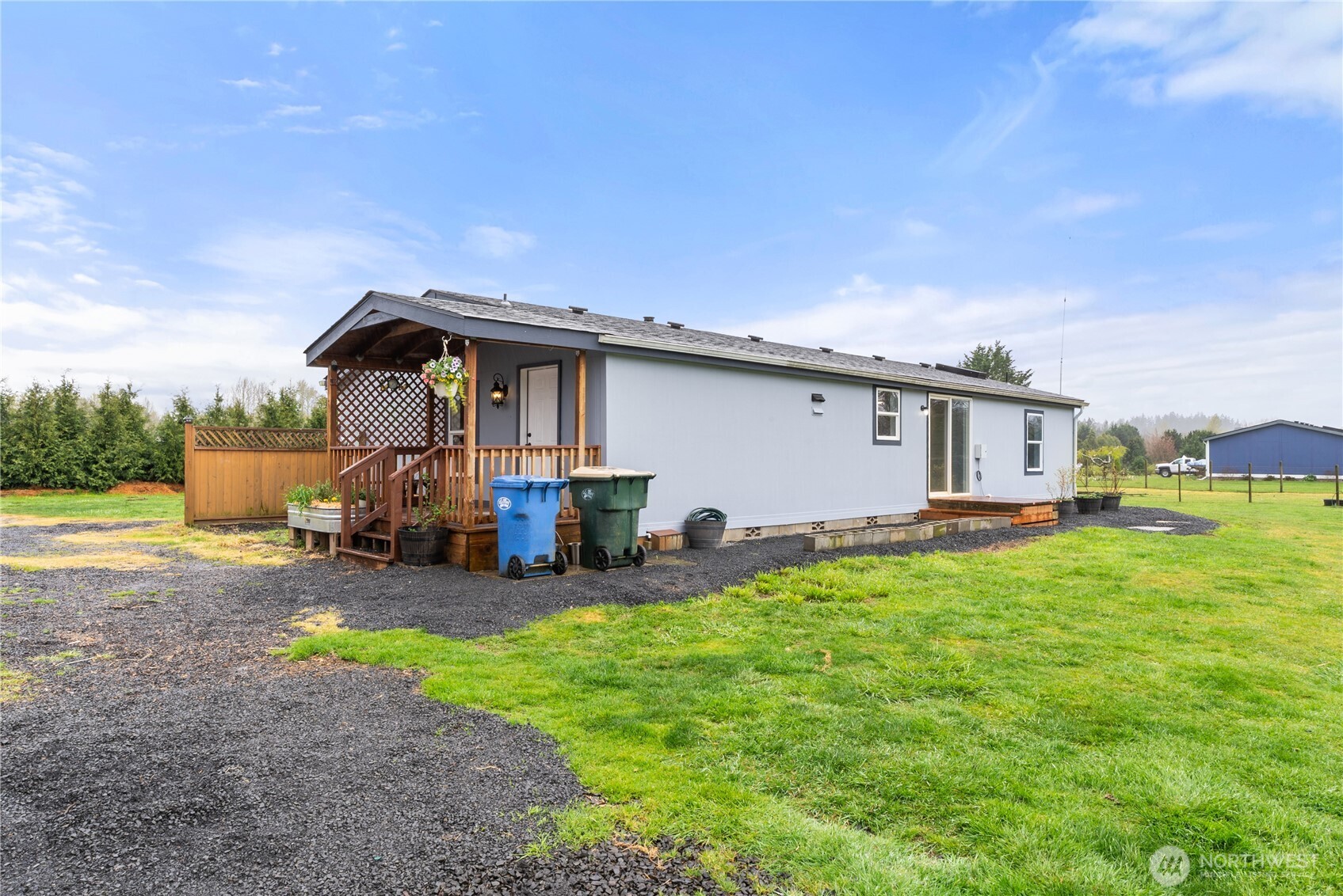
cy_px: 448
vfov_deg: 57.3
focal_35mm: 22
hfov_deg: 78.6
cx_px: 672
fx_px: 821
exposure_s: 1/2.5
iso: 80
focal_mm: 22
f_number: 22
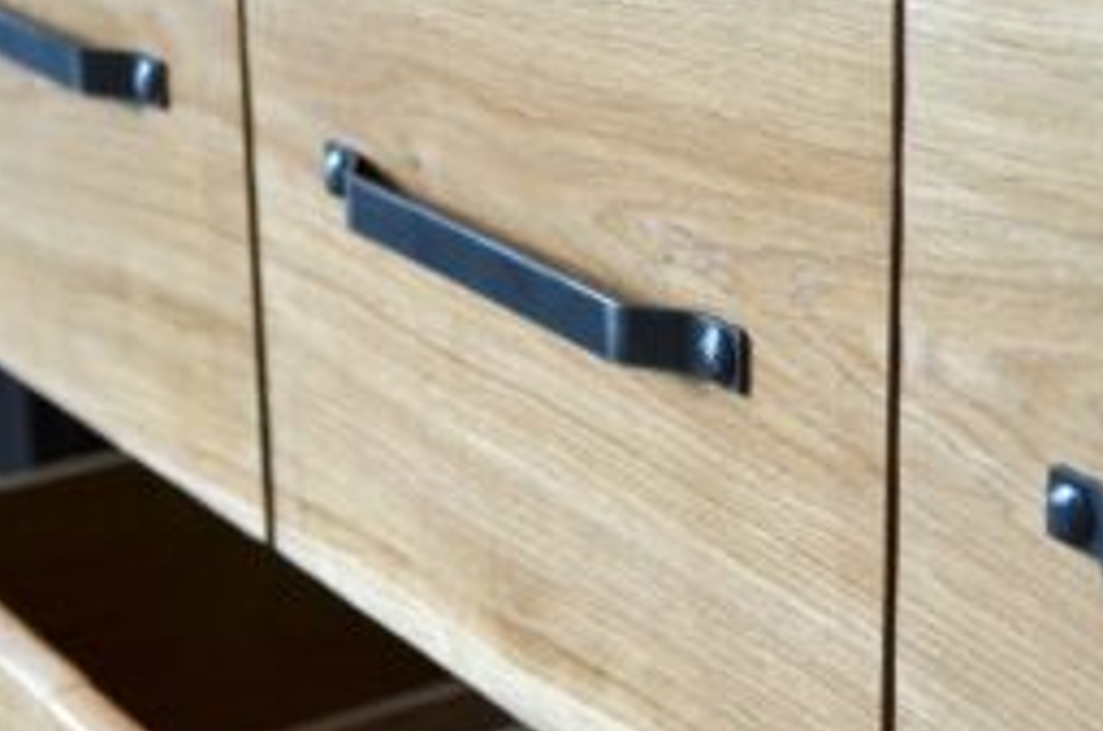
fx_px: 3058
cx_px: 701
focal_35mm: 100
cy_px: 314
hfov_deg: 20.4
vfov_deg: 13.6
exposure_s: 1/100
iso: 800
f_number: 2.8
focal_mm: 34
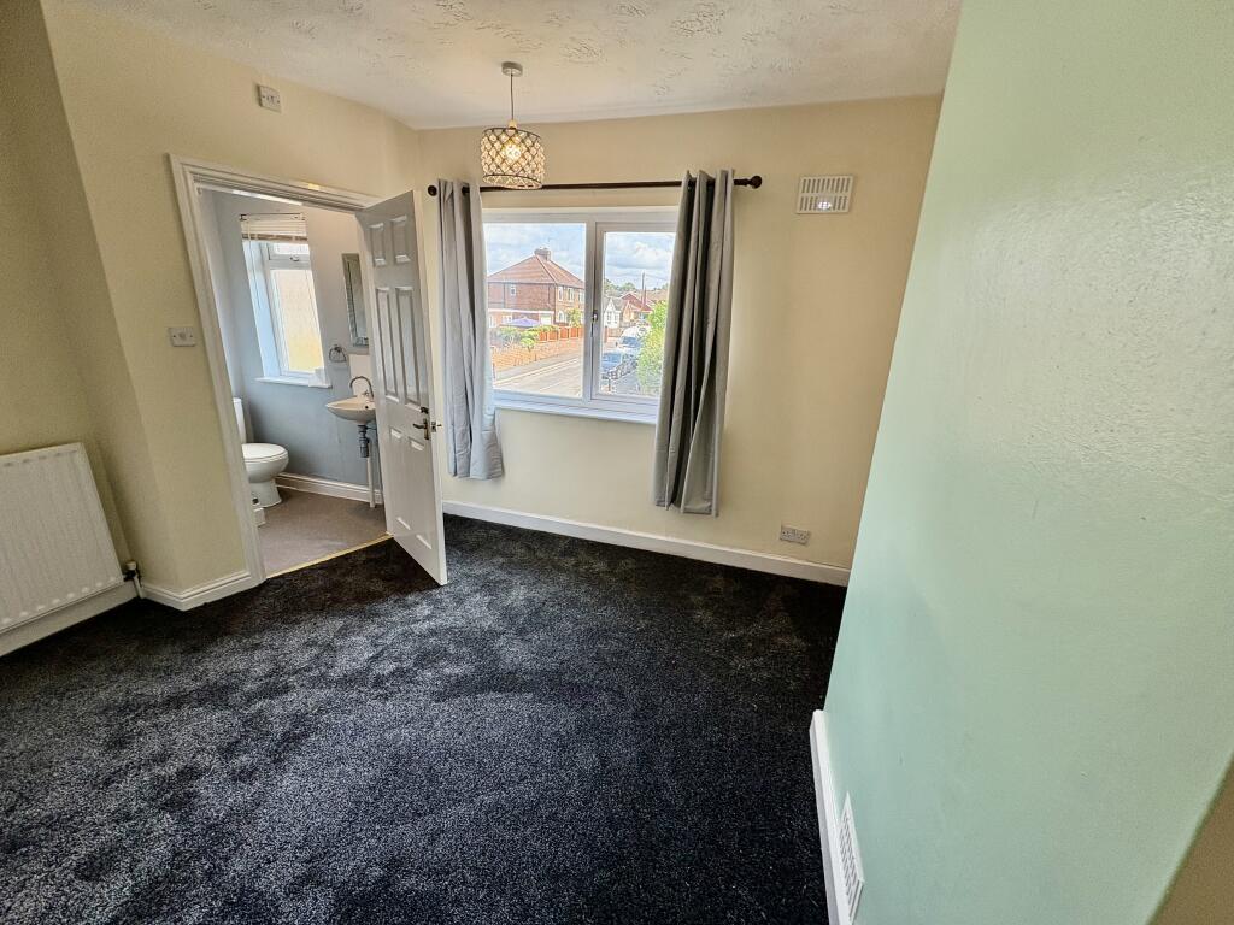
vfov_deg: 85.7
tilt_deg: -13.9
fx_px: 499
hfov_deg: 102.1
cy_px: 462
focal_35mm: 14
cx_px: 617
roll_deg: +0.3
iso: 64
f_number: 2.2
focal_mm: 2.22
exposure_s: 1/129
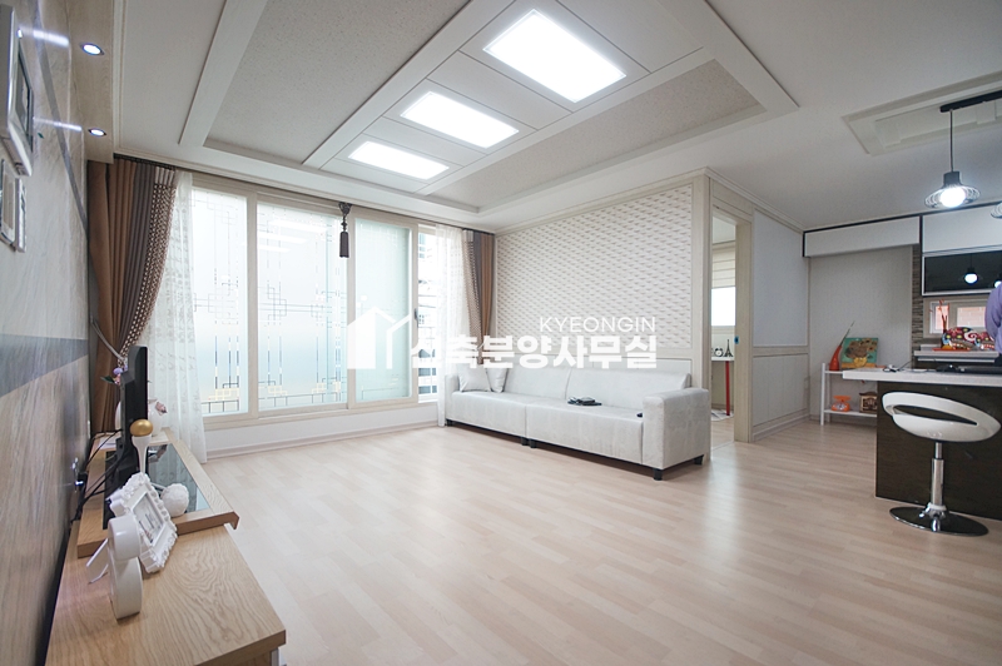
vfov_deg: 77.2
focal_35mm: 15
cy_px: 333
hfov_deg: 100.4
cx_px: 501
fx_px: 417
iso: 400
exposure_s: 1/80
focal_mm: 10
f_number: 4
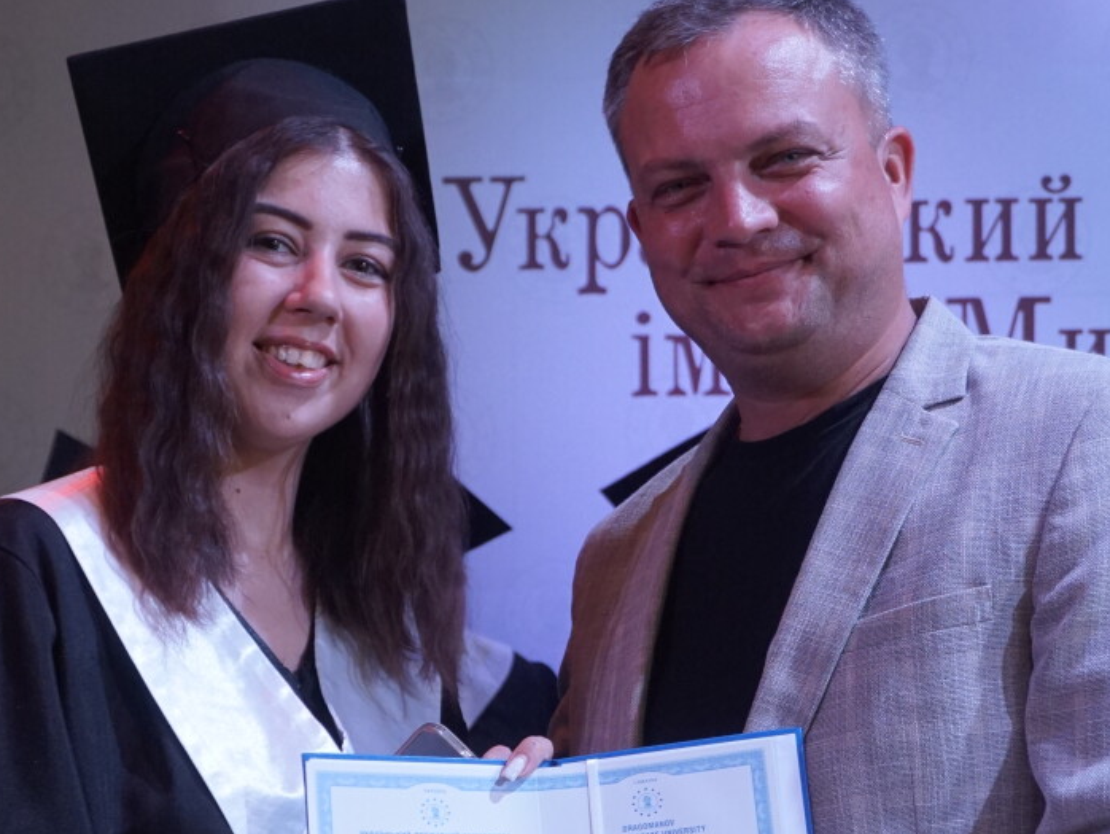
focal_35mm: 74
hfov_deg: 26.3
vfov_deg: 19.6
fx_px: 2374
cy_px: 710
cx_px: 528
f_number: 4.5
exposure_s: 1/160
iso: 1000
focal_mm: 28
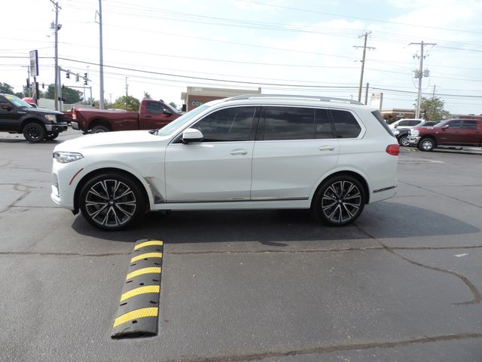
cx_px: 241
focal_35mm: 24
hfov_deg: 71.6
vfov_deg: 56.8
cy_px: 181
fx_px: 334
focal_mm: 4.3
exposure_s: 1/800
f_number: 3
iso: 80
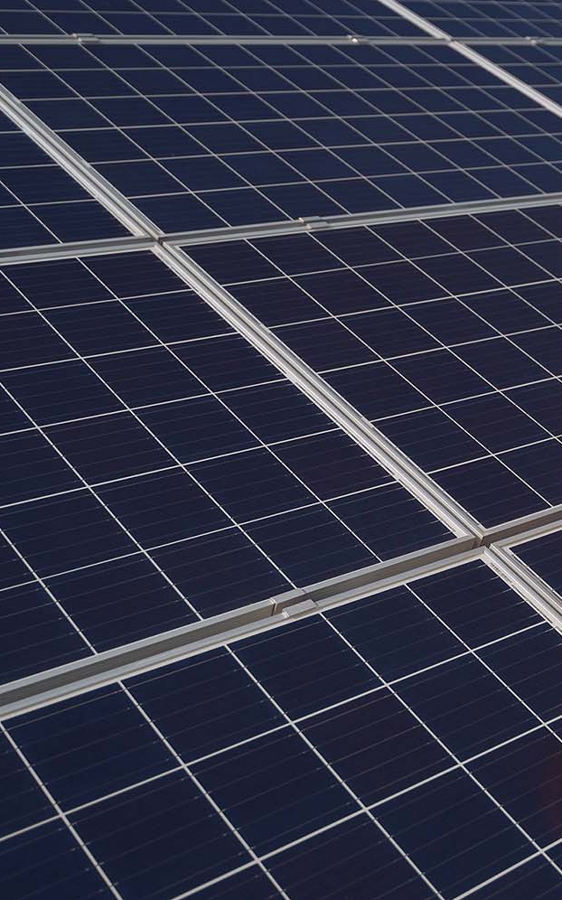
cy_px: 443
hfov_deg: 22.6
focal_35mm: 56
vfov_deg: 36.3
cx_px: 507
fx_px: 1373
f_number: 3.2
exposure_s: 1/8000
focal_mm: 36
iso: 500
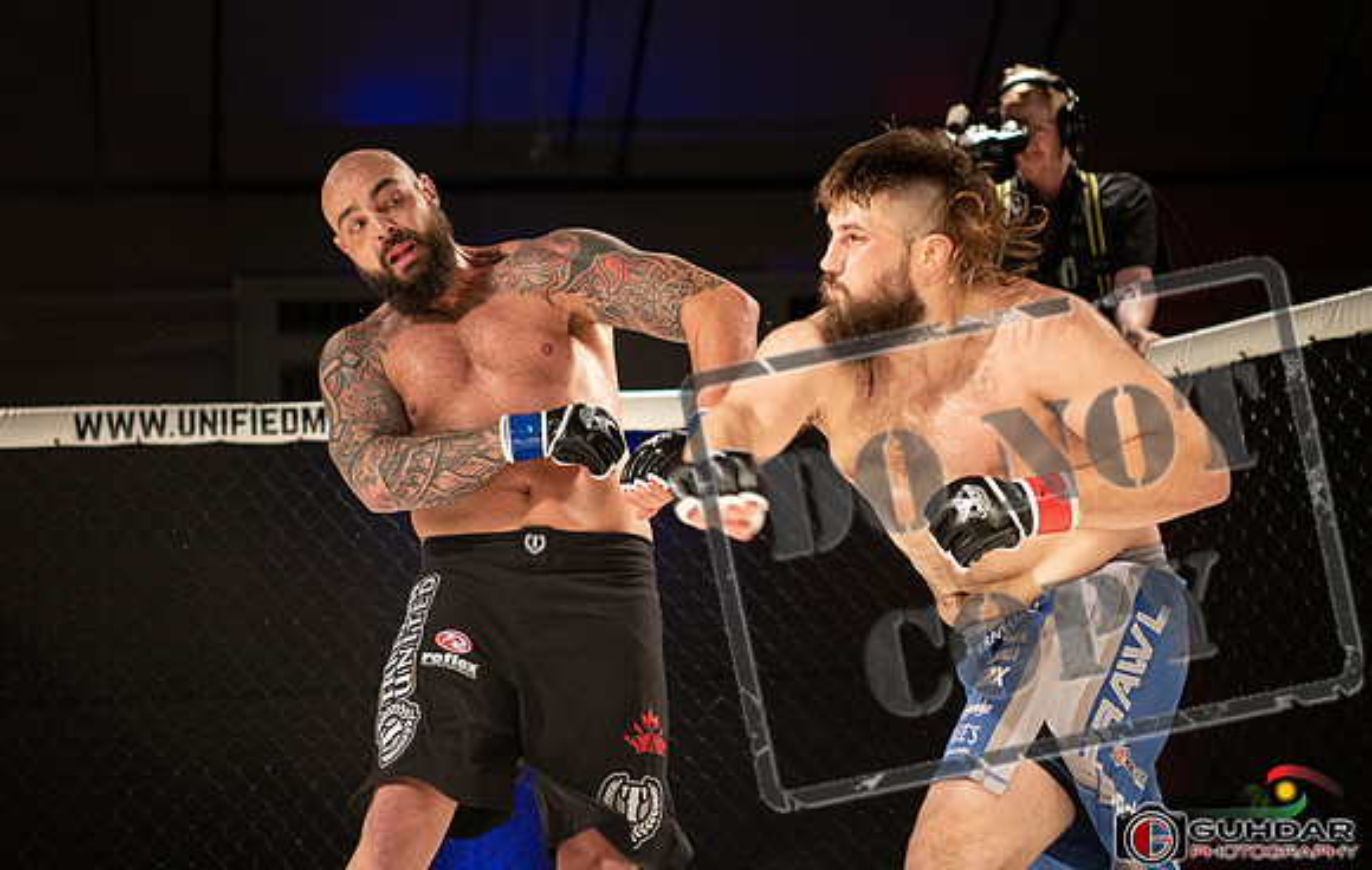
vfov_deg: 16.1
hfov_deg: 25.1
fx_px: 3081
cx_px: 606
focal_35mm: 82
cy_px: 360
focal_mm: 70
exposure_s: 1/1000
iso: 1400
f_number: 2.8
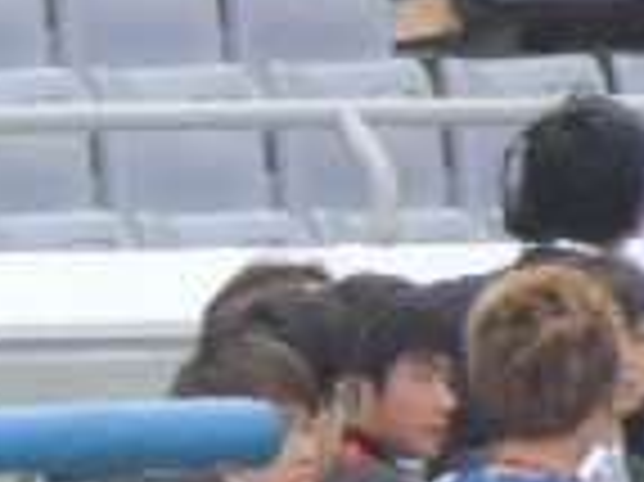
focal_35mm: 4482
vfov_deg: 0.3
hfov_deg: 0.4
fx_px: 83314
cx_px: -396
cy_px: 599
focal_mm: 180
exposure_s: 1/500
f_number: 5.9
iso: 800
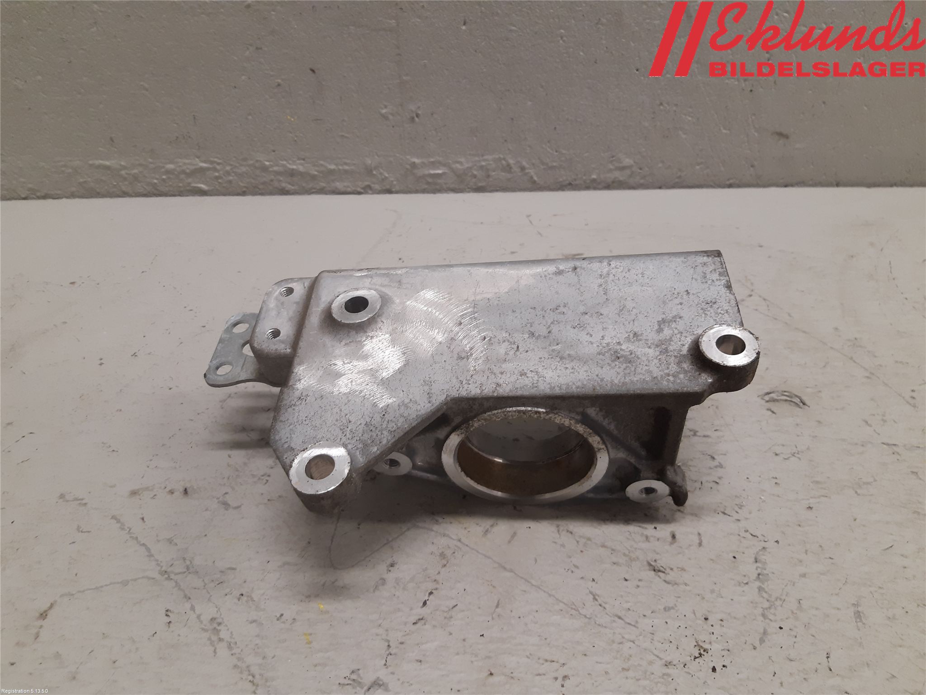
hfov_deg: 67.3
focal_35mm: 26
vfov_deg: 53.1
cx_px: 463
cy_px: 348
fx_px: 696
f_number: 1.7
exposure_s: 1/50
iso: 125
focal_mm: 3.93
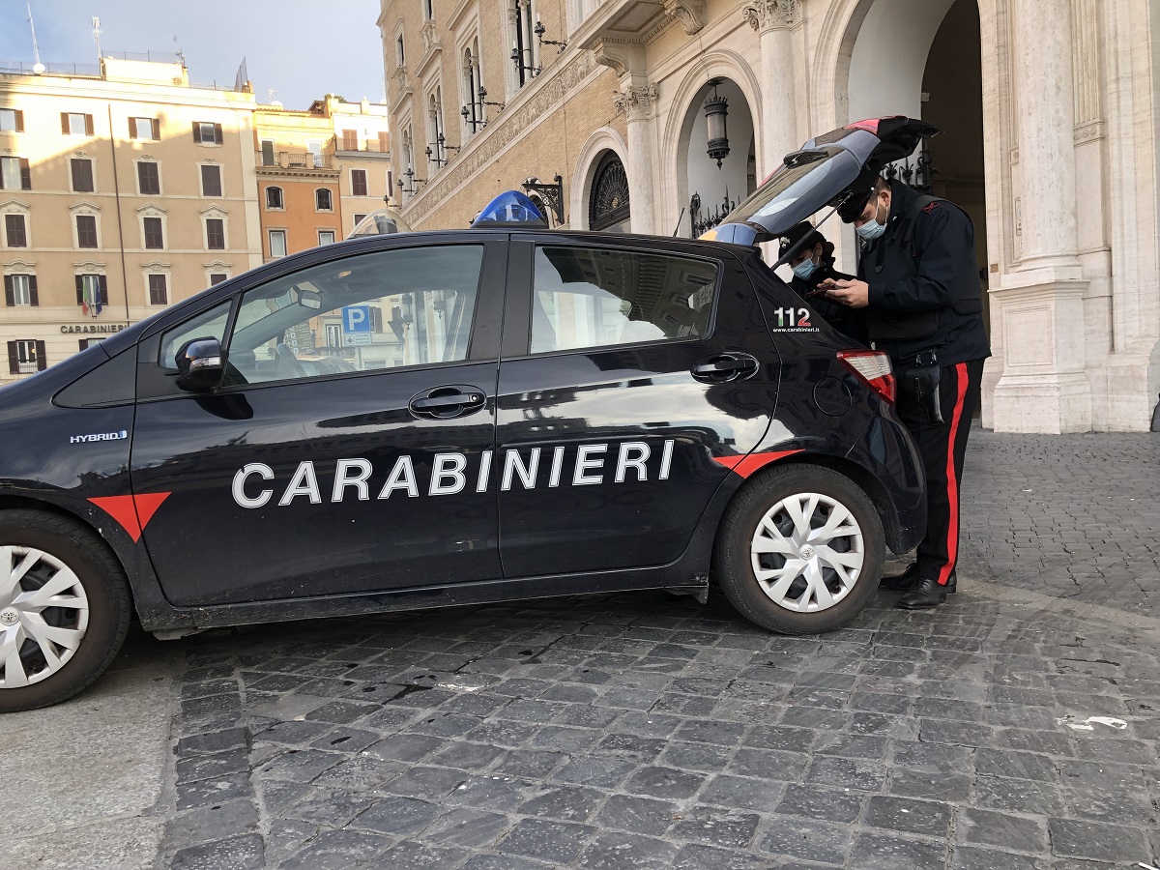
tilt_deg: -2.5
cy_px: 435
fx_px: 938
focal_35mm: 28
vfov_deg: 49.7
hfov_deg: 63.4
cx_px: 580
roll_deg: +3.3
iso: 20
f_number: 1.8
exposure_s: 1/163
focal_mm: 4
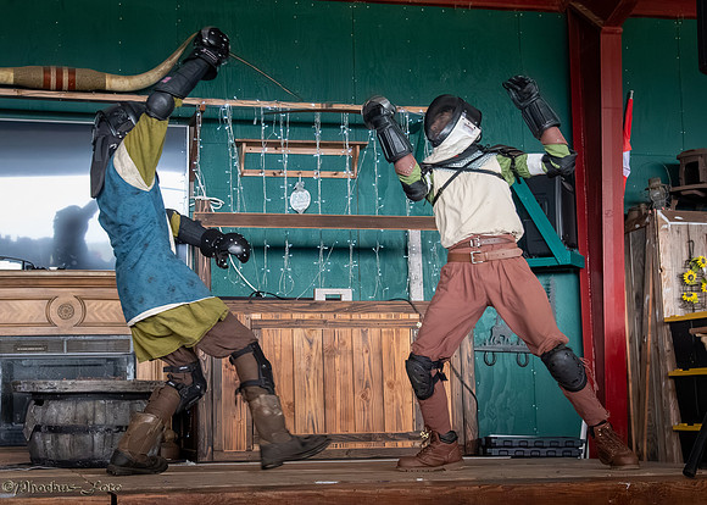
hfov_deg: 31.7
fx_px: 1243
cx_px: 290
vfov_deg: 22.9
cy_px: 254
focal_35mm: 62
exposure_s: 1/320
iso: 8000
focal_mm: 38
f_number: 5.6
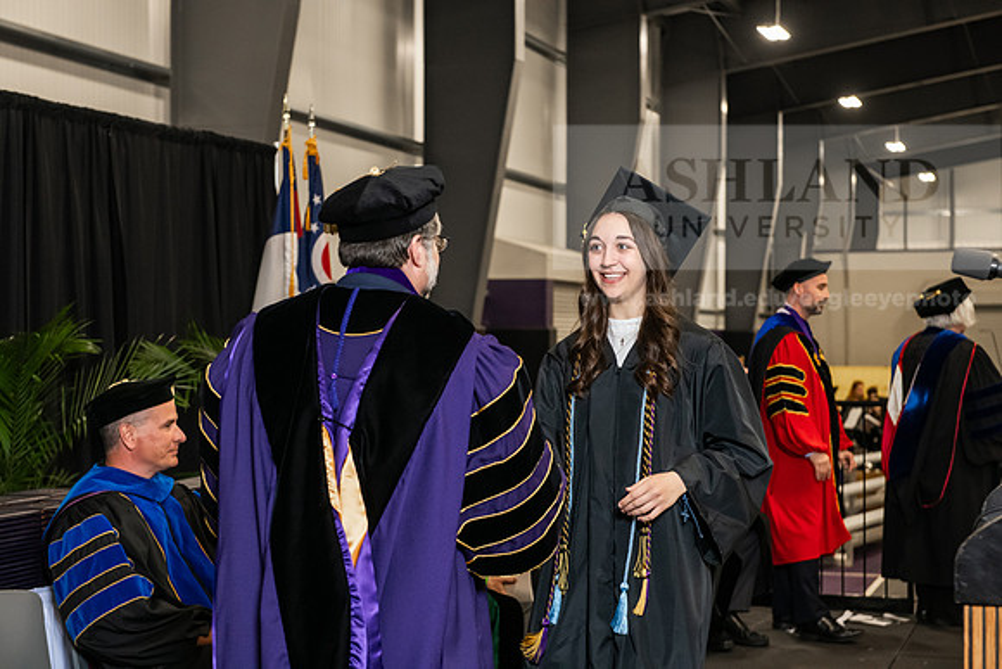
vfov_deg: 20.6
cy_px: 334
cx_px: 501
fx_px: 1837
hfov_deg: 30.5
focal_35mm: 66
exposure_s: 1/200
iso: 2500
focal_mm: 66
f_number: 5
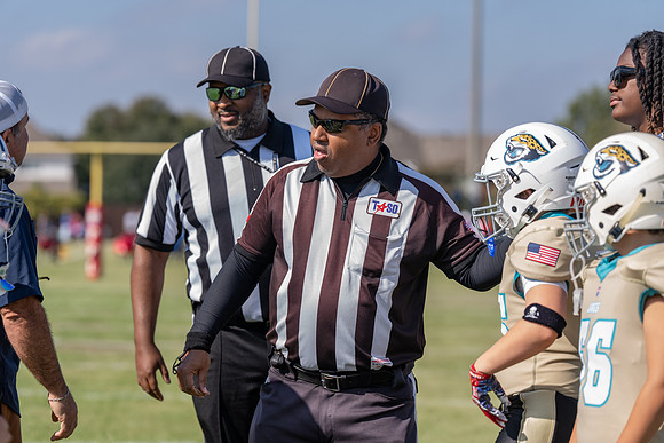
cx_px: 332
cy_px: 222
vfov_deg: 10.1
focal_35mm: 136
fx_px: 2509
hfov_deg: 15.1
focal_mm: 136
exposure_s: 1/800
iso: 80
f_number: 3.5
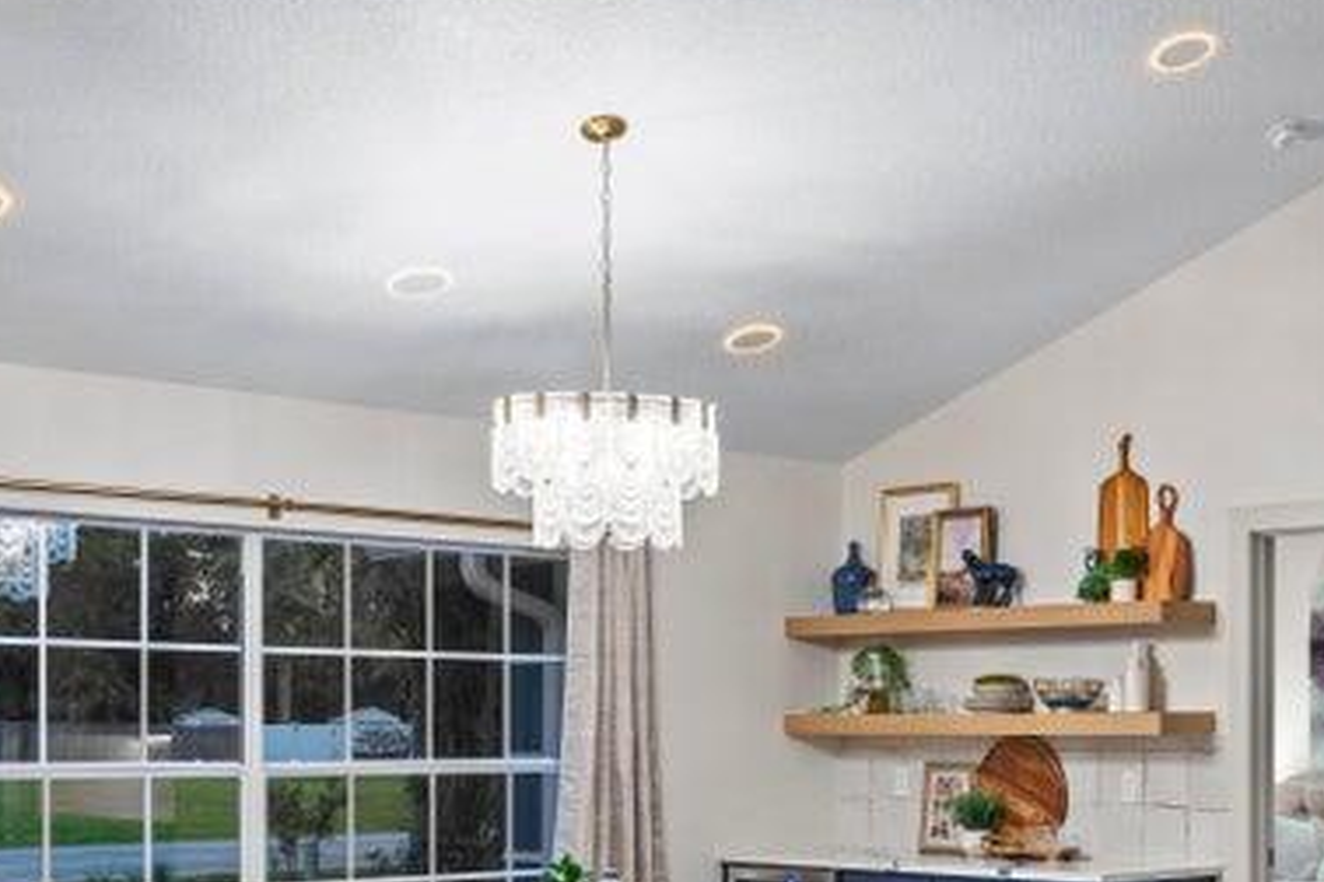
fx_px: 2170
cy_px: 732
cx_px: 1065
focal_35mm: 59
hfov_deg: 33.0
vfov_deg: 22.6
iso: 320
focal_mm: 31
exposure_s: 2.5
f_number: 9
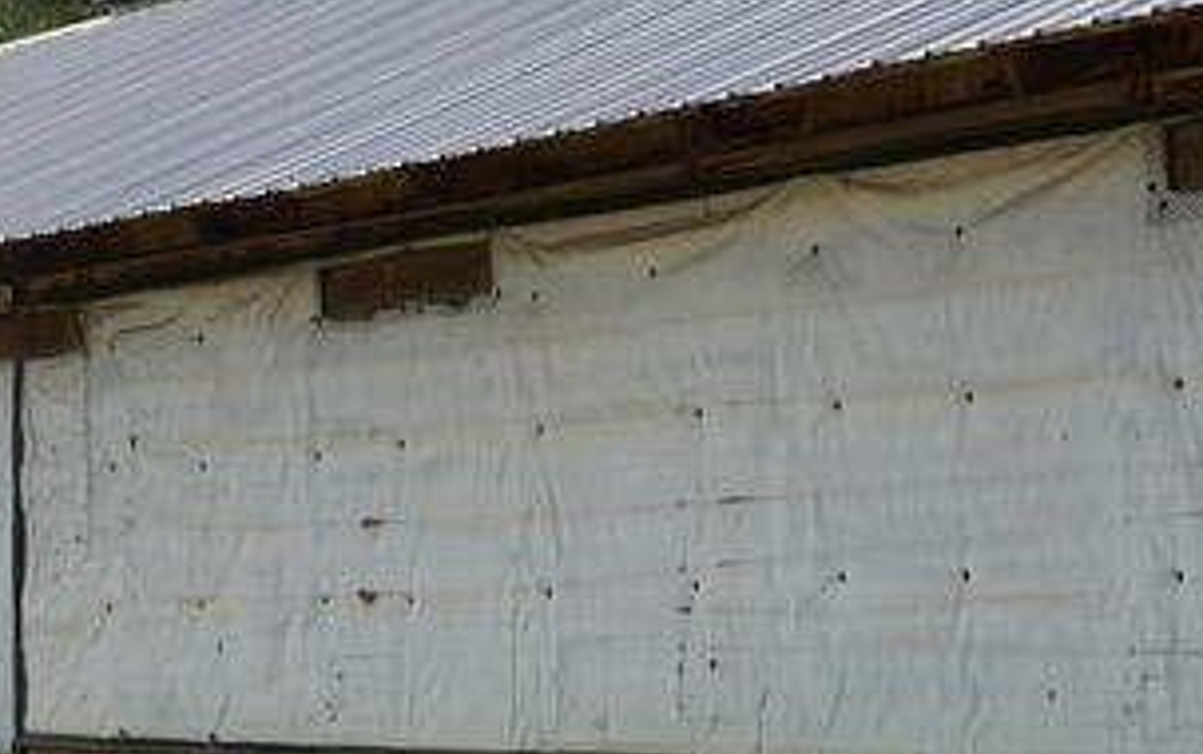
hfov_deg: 15.0
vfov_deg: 9.7
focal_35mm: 135
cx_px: -202
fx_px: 4430
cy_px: 734
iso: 800
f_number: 2.8
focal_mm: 37
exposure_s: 1/8000
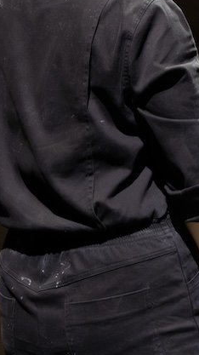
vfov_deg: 5.9
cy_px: -392
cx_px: 214
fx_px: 3355
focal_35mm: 357
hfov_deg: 3.4
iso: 1250
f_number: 4
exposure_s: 1/100
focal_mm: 74
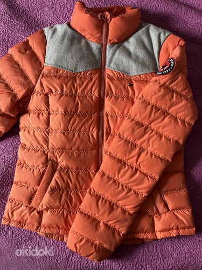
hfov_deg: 53.1
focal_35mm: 26
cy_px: 135
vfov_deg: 67.3
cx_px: 101
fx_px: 202
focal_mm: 5.7
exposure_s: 1/43
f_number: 1.5
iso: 500
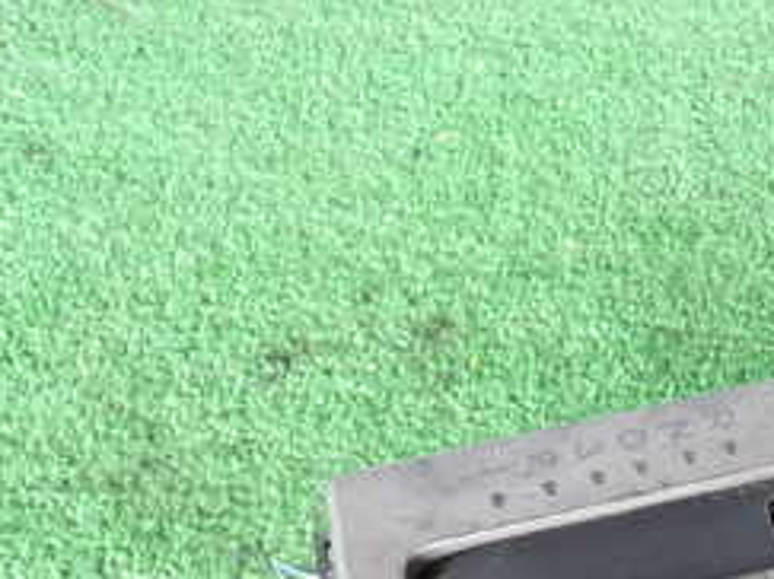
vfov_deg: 18.0
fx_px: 1766
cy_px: 636
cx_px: 828
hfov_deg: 23.4
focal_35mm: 79
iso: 200
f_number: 2.4
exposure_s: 1/40
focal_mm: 5.79
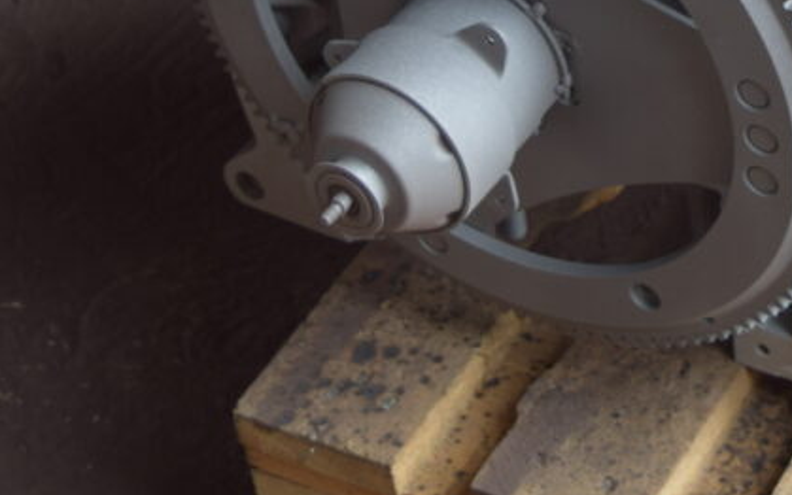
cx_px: 783
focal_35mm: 129
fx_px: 2782
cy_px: -378
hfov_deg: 15.9
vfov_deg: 9.7
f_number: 3.8
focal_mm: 23
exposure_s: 1/60
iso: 200
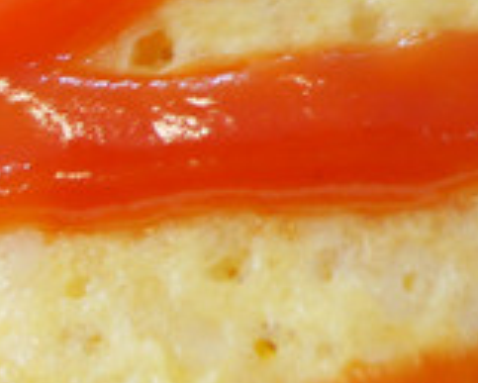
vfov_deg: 8.3
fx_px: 2576
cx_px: -781
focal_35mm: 182
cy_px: 546
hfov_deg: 9.2
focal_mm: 15
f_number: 1.7
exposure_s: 1/80
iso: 200
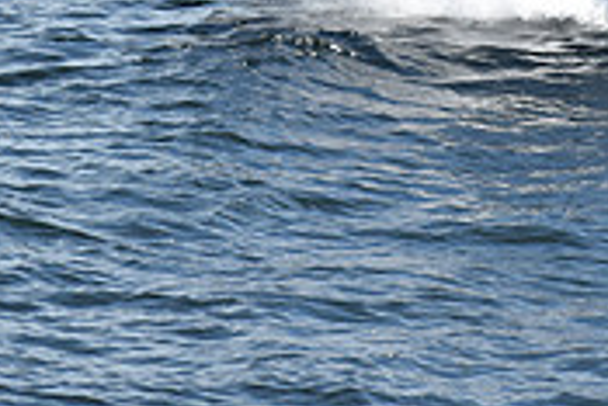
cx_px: 295
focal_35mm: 695
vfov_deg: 2.0
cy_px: -168
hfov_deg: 3.0
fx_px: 11747
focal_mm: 140
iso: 400
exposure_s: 1/1000
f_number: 9.5
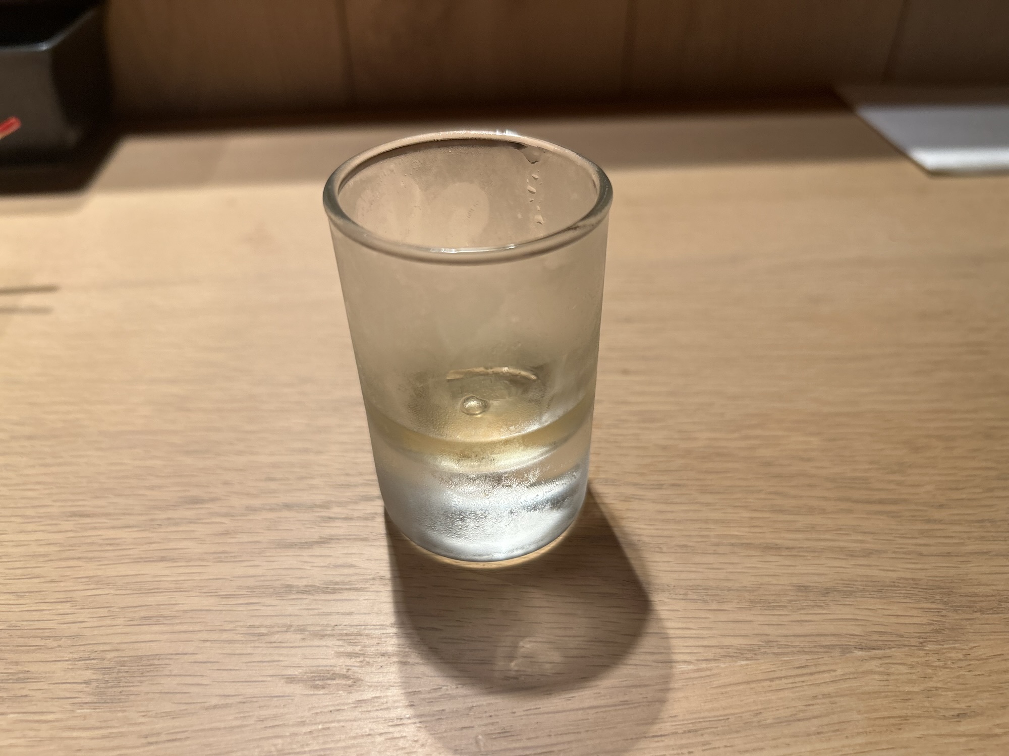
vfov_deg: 53.1
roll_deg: +0.3
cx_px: 504
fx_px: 758
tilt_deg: -38.8
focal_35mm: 26
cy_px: 378
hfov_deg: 67.3
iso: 100
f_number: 1.5
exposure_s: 1/100
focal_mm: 5.7
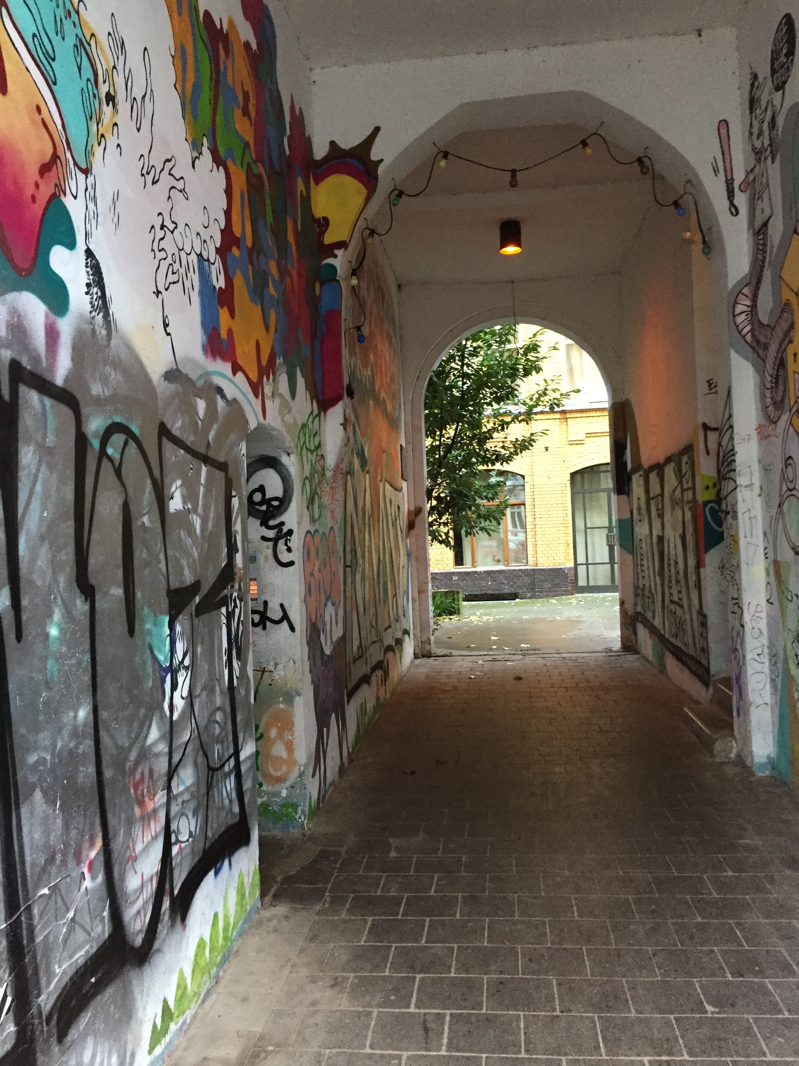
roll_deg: +3.7
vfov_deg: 61.7
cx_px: 400
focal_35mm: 29
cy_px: 533
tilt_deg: +0.5
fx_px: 892
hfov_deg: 48.2
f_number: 2.2
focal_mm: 4.15
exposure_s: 1/25
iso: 250
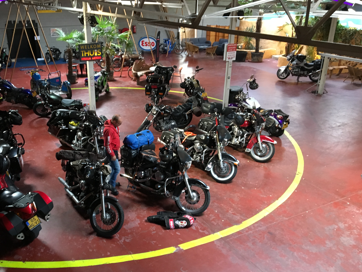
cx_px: 146
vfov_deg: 40.7
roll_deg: -0.5
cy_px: 148
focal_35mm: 35
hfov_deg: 52.3
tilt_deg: -21.4
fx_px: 366
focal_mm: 4.15
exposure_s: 1/33
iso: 250
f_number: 2.2
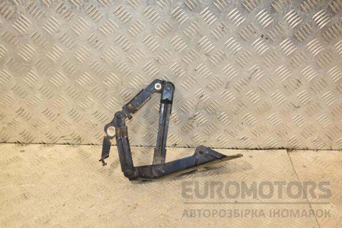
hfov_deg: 46.4
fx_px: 399
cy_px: 114
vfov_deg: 31.9
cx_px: 171
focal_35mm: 42
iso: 800
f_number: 5.6
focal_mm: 28
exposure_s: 1/200
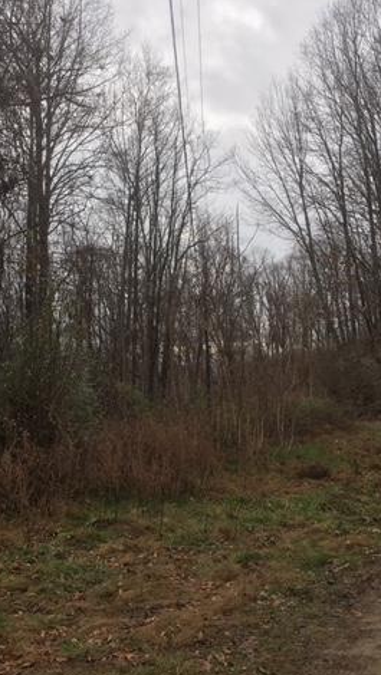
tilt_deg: +2.0
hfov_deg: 27.7
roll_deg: -2.0
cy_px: 339
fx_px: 771
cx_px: 154
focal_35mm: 43
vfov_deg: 47.3
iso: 25
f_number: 2.2
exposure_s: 1/668
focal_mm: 4.15
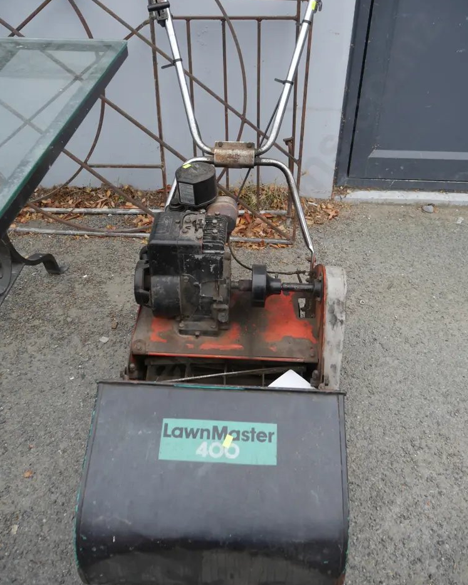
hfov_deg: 48.5
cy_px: 273
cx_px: 240
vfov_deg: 58.7
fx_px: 519
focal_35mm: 30
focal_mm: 14
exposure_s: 1/160
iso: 200
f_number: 4
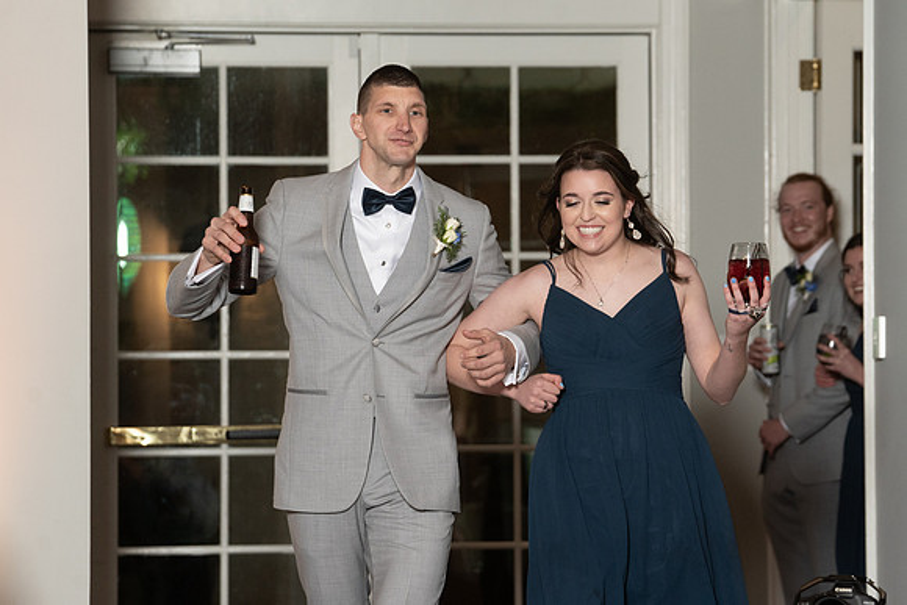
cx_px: 511
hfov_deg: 11.9
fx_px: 4345
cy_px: 341
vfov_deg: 8.0
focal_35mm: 172
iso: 2000
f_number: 5.6
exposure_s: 1/200
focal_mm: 150
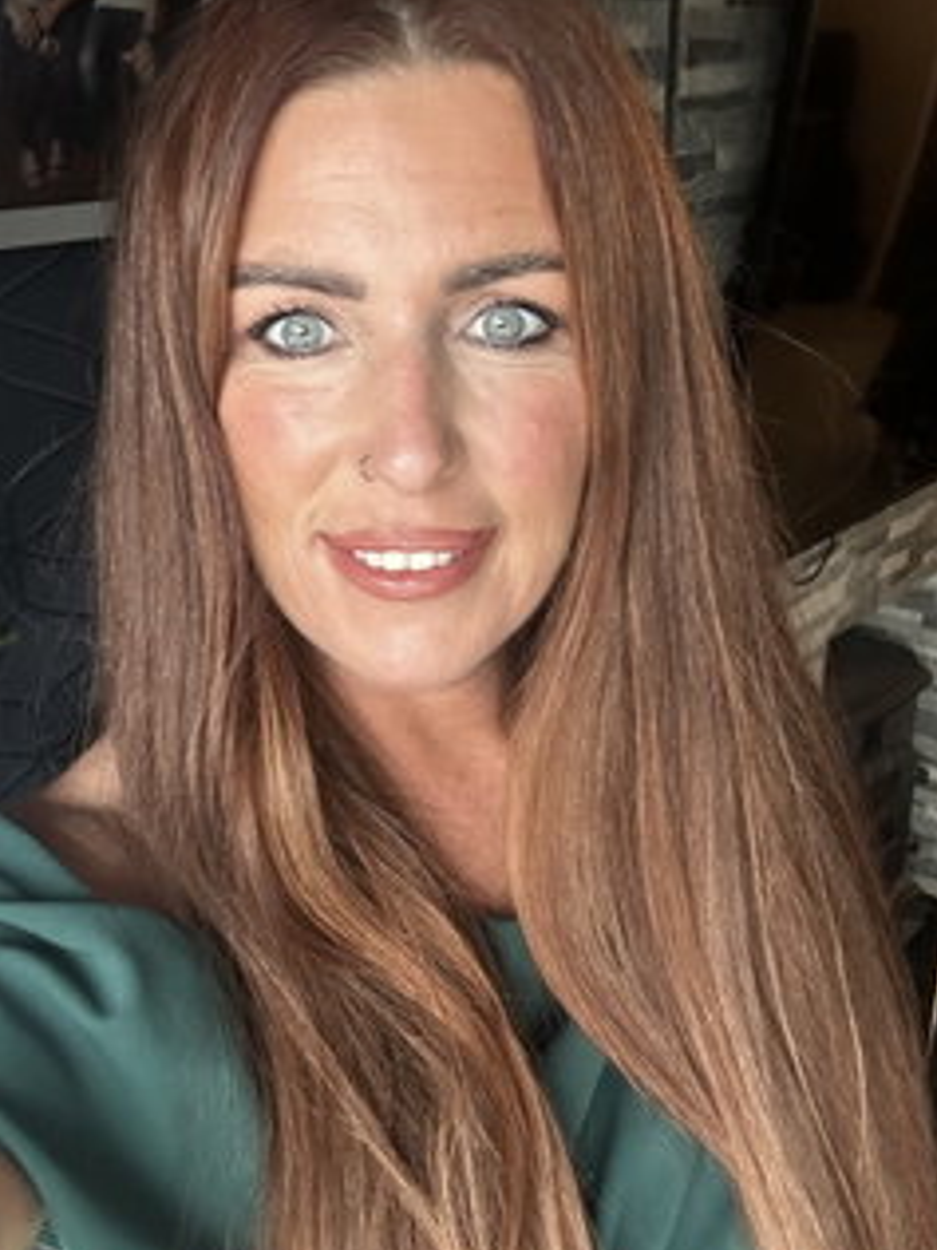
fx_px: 1371
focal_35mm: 38
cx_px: 399
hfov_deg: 37.6
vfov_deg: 48.9
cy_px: 581
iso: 160
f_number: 1.9
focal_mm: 2.69
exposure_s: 1/60
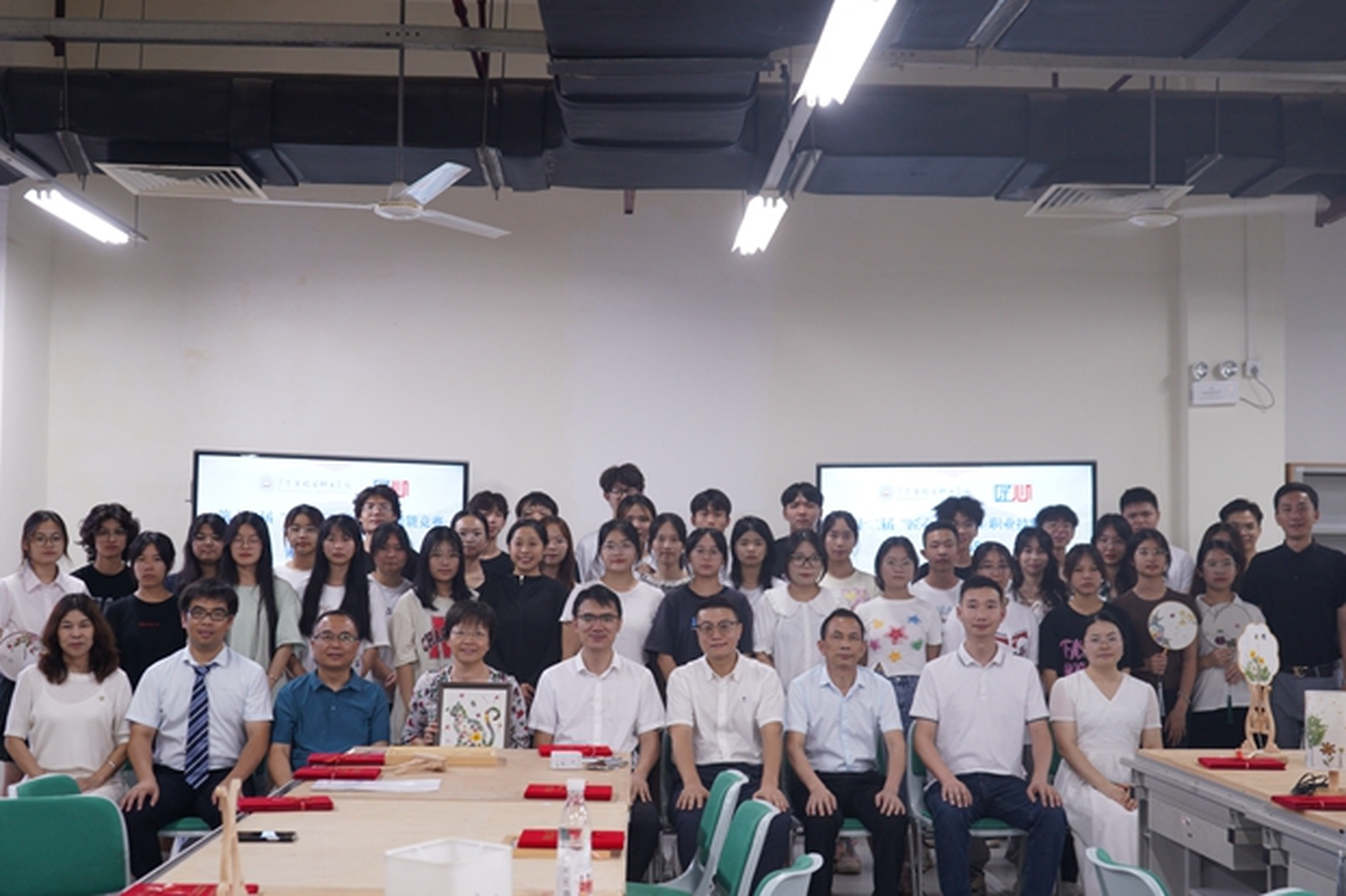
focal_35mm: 45
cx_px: 692
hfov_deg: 43.6
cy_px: 491
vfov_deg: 29.8
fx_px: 1682
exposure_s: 1/40
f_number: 4.5
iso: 1000
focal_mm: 40
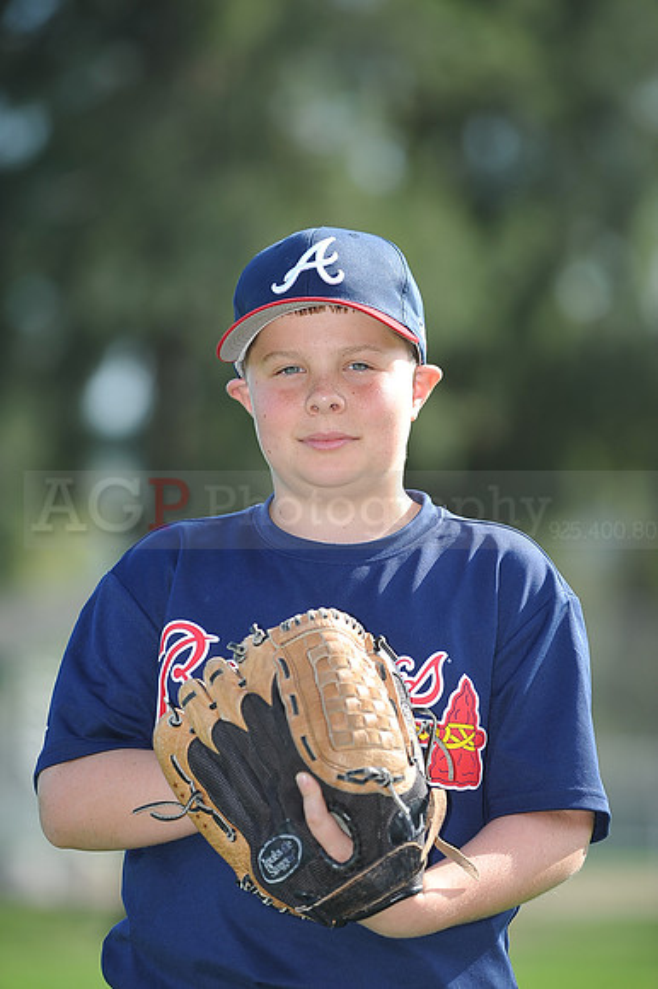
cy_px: 494
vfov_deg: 10.3
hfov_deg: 6.9
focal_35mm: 200
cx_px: 329
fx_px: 5489
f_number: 4.5
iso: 200
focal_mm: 200
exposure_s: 1/500
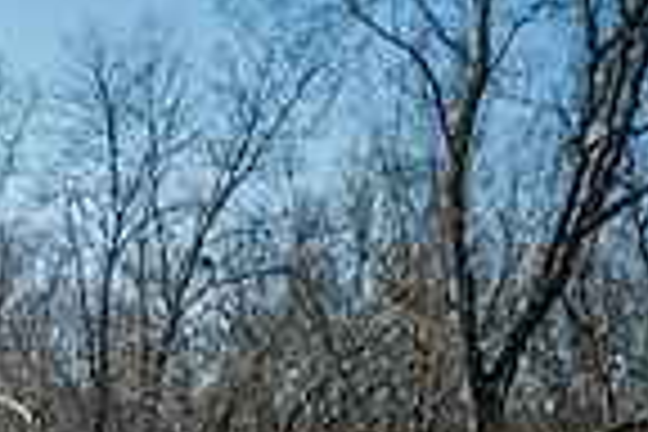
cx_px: -441
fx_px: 3330
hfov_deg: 10.6
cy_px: 826
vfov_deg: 7.2
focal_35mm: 185
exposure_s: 1/640
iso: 400
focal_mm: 46
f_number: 10
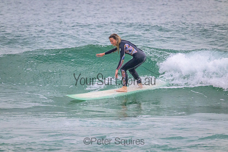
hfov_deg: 2.6
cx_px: 114
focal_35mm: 800
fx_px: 5068
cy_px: 76
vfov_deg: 1.7
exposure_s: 1/1250
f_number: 11
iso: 10000
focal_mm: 800
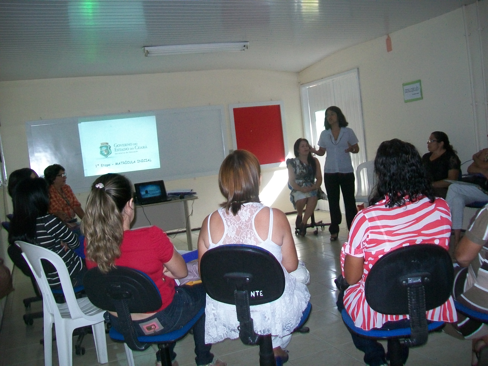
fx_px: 479
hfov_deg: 54.0
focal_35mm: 34
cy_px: 183
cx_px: 244
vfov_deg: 41.8
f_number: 2.7
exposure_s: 1/60
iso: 160
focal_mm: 6.1
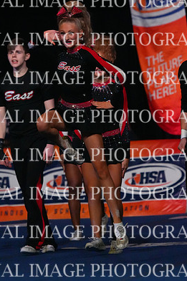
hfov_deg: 3.7
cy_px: 135
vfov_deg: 5.6
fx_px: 2885
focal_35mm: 370
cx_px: 86
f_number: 5.6
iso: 16000
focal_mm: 250
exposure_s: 1/1250
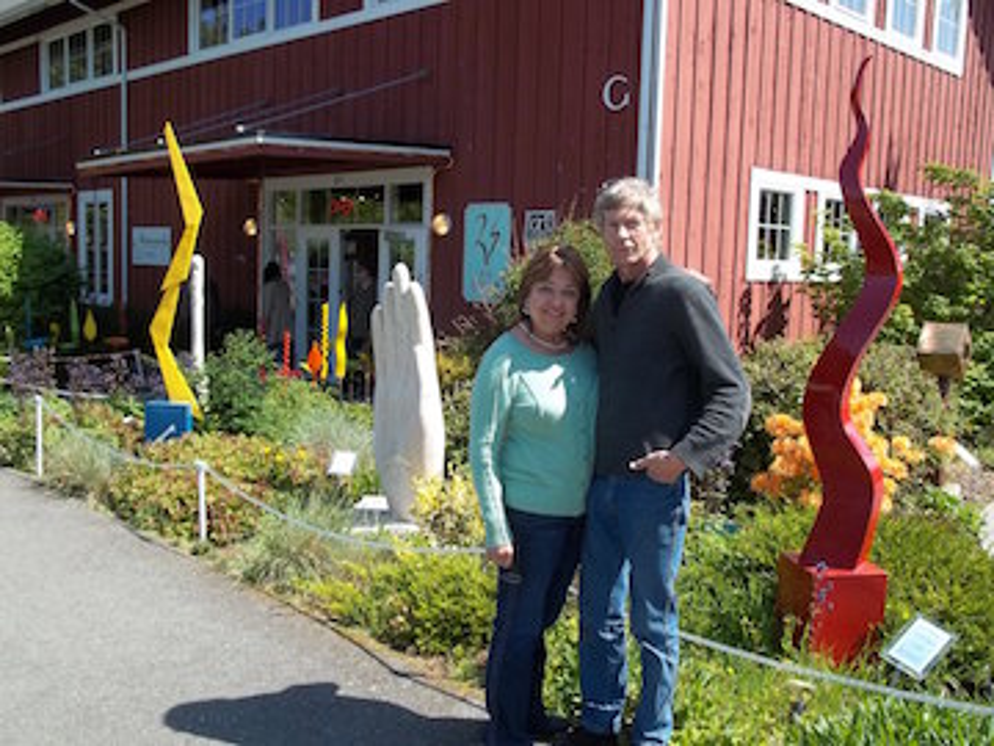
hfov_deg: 55.4
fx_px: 948
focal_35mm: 33
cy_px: 373
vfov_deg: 42.9
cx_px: 497
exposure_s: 1/400
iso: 64
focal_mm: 5.9
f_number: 3.3
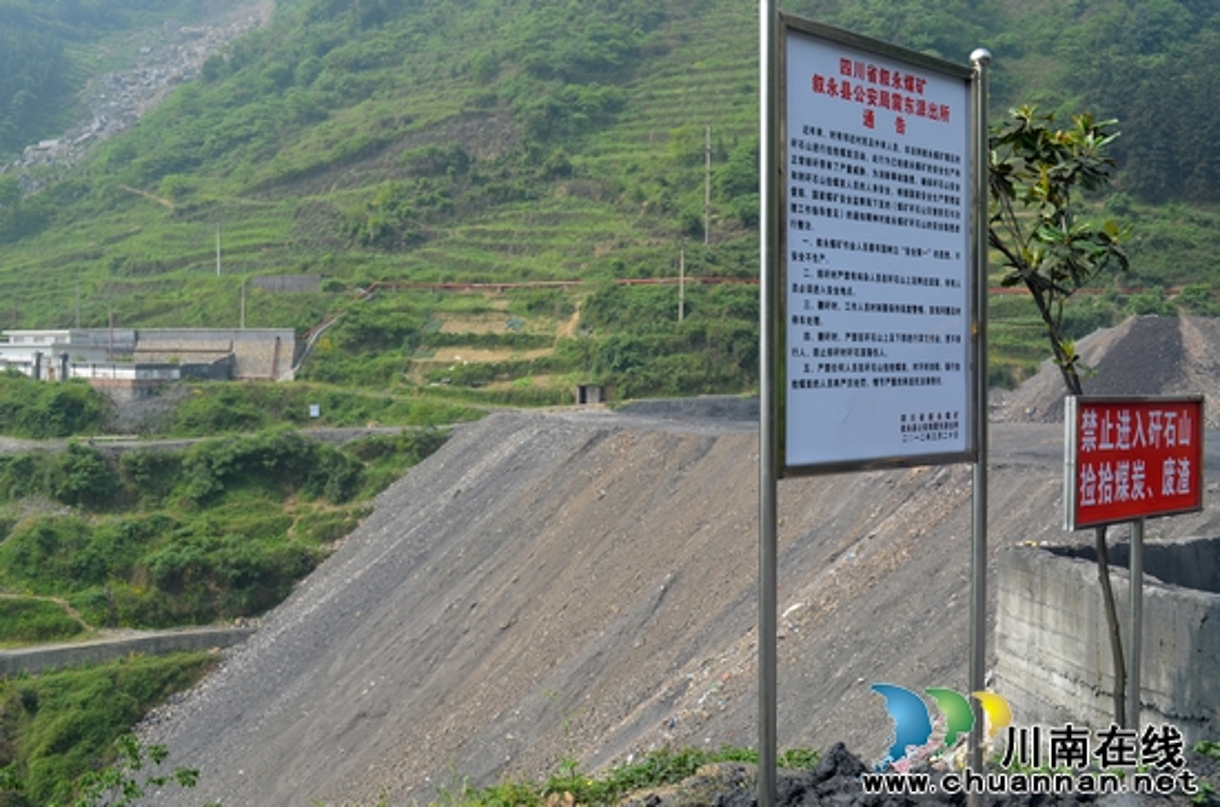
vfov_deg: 36.7
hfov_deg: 53.2
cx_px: 610
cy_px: 404
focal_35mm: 36
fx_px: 1217
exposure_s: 1/250
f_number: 8
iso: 180
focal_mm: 24
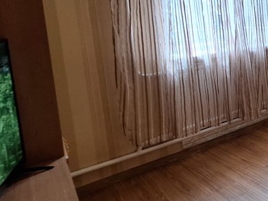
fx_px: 263
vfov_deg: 40.1
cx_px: 323
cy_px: 40
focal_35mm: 34
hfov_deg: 39.0
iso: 80
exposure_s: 1/50
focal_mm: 1.74
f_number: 2.2
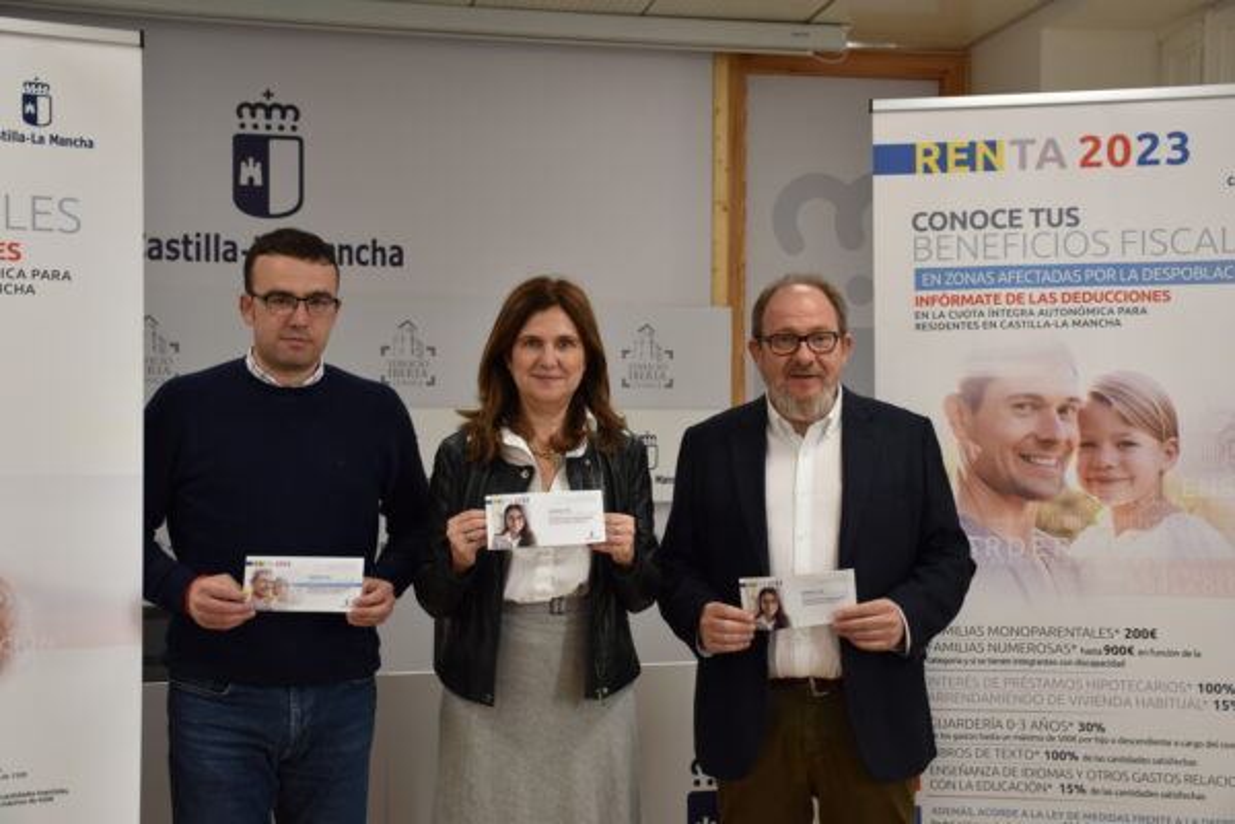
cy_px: 412
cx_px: 618
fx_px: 1544
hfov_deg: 43.6
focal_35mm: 45
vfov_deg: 29.9
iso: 400
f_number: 4.5
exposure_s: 1/80
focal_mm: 30
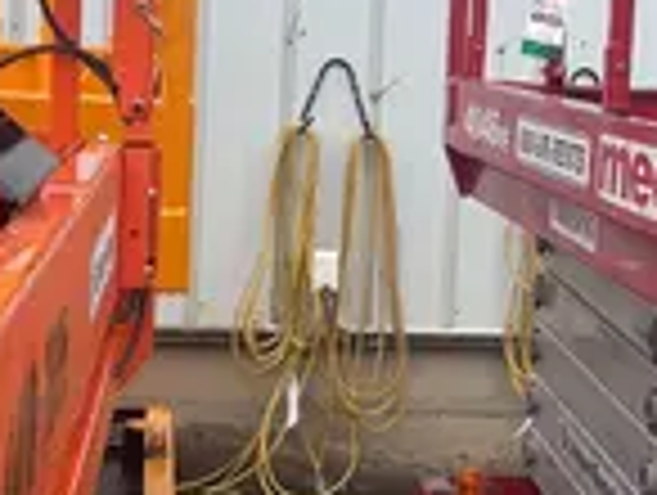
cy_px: 245
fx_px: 1863
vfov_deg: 15.1
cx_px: 626
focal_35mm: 98
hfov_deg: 19.5
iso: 125
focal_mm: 4.2
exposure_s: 1/121
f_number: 1.6
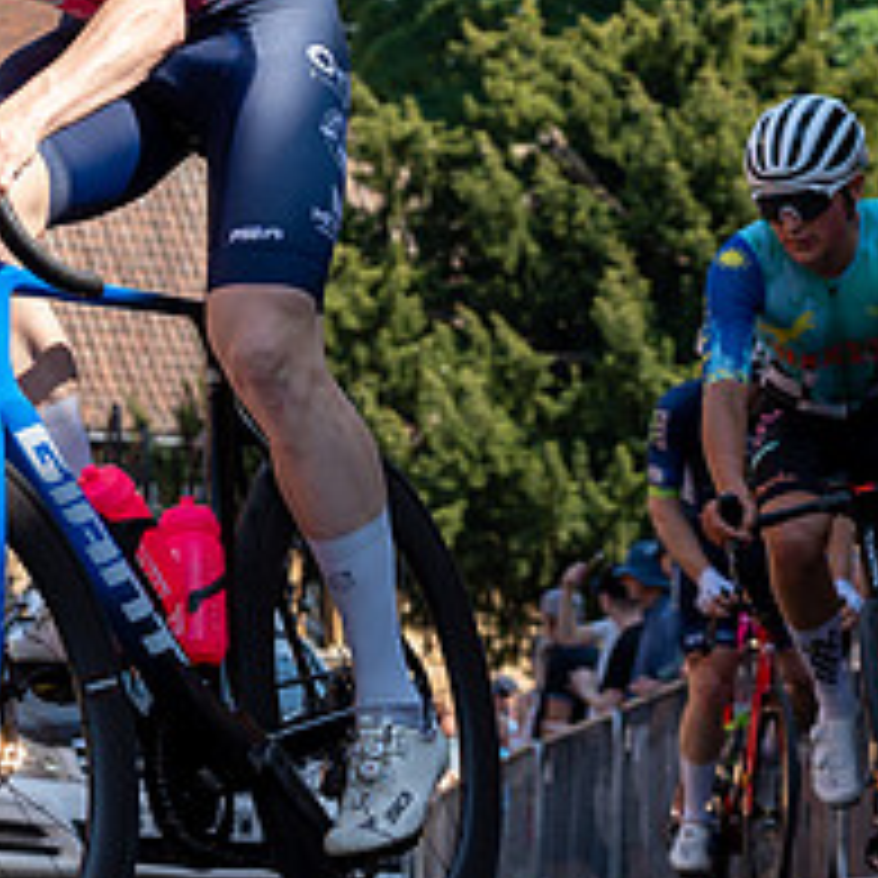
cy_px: 211
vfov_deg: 9.6
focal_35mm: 181
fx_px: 5194
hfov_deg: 9.6
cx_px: 36
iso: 160
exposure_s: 1/800
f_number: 4
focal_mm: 48
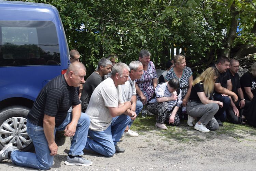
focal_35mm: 51
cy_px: 86
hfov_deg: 38.9
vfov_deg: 26.5
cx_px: 128
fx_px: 363
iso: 200
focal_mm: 34
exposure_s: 1/320
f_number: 9
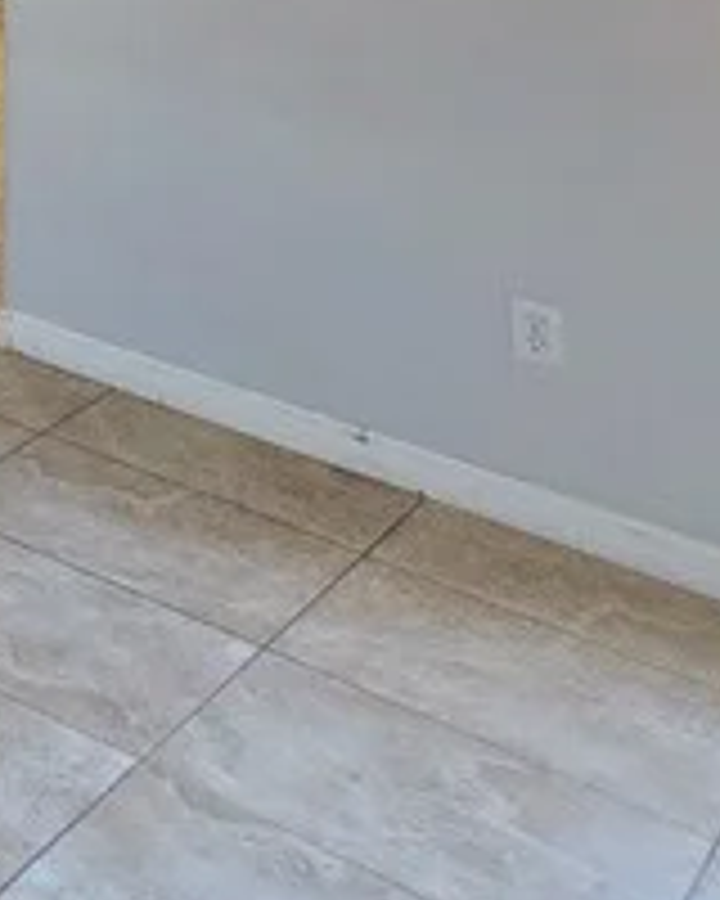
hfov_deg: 13.2
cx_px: -1202
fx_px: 1731
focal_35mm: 65
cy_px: -626
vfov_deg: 21.5
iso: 400
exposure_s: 1/100
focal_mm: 2.2
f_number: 2.2
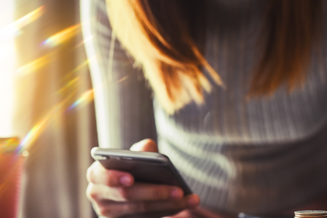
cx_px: 216
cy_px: 145
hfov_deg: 24.4
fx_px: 754
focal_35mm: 83
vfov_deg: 16.4
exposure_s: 1/20
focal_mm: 50
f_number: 4
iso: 320
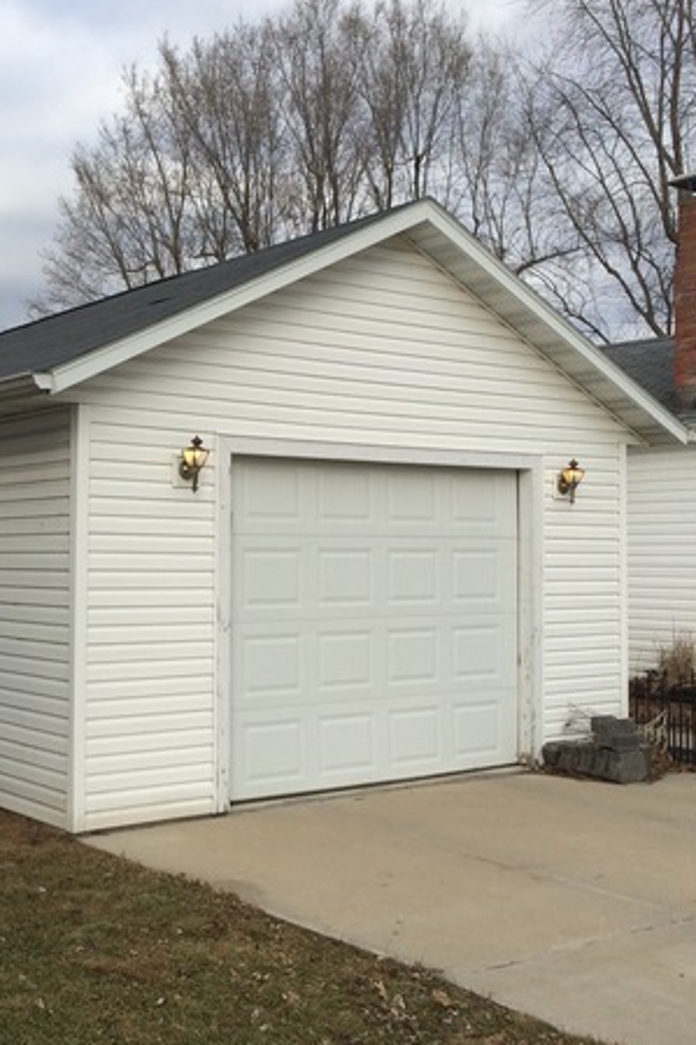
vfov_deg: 45.4
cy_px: 533
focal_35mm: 43
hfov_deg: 30.5
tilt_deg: +0.6
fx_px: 1248
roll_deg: +1.6
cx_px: 147
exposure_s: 1/892
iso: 32
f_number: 2.2
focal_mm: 4.15
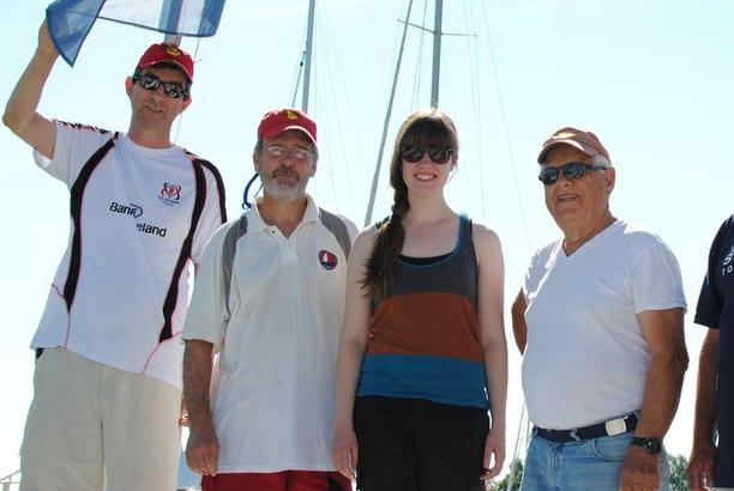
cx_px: 566
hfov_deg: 22.9
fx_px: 1793
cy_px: 207
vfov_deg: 15.6
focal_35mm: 88
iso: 200
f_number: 8
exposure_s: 1/400
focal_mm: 35
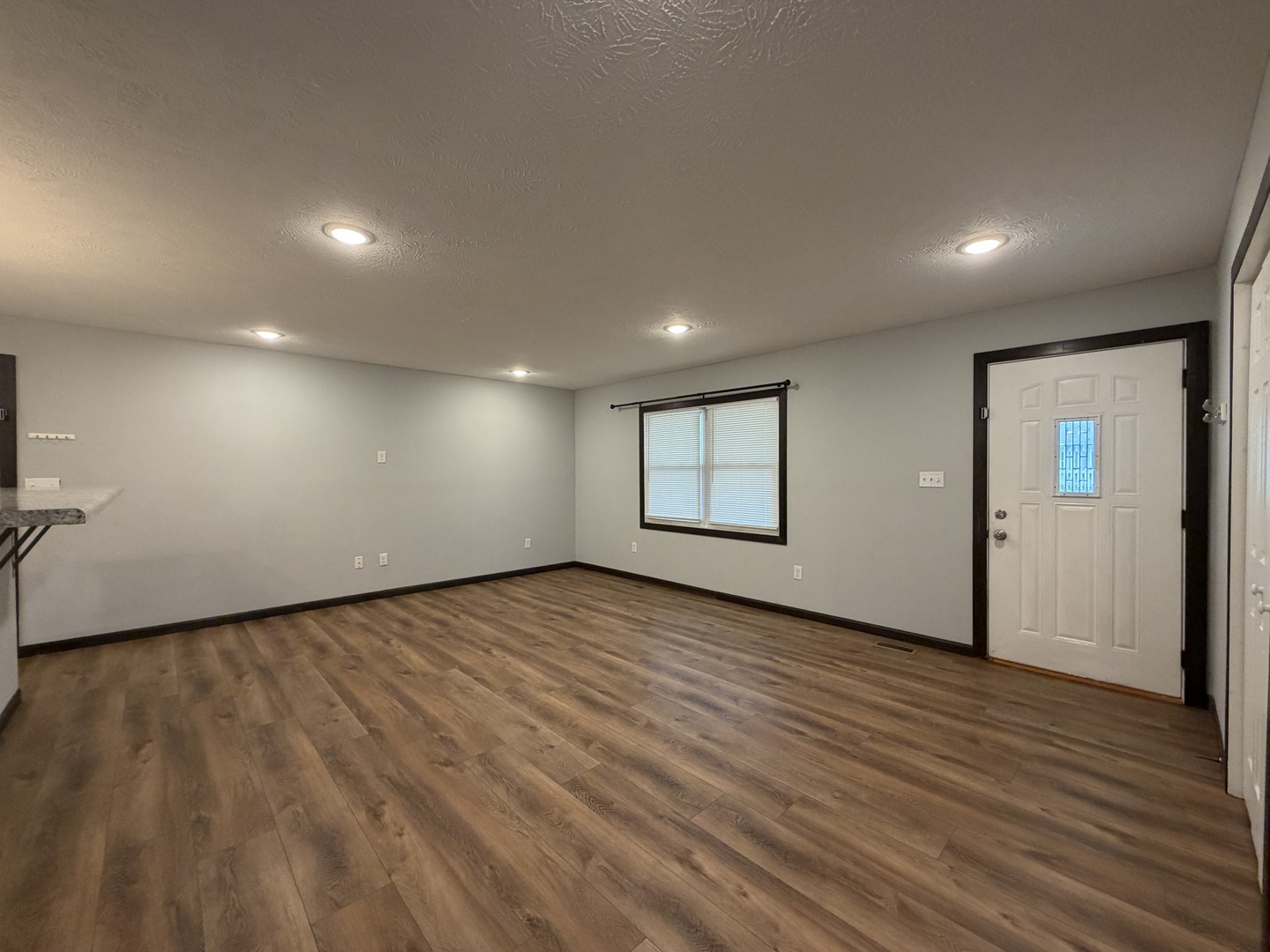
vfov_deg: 85.7
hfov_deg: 102.1
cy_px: 476
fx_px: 514
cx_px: 635
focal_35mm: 14
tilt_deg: +0.1
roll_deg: +1.1
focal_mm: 2.22
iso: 250
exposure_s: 1/60
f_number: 2.2
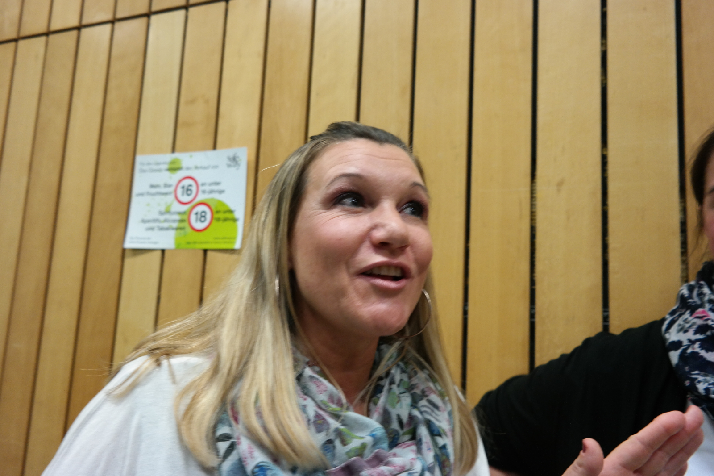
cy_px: 238
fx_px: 575
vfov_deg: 44.9
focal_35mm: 29
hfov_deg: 63.7
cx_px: 357
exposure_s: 1/40
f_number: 3.5
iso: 800
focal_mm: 19
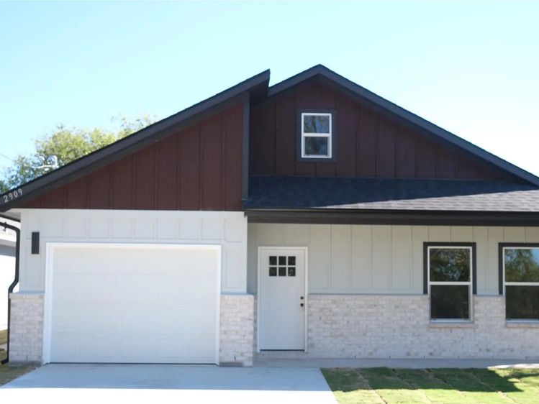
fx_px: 716
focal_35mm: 46
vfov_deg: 31.4
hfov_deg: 41.2
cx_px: 288
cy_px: 245
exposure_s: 1/160
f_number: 5
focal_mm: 23
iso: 125
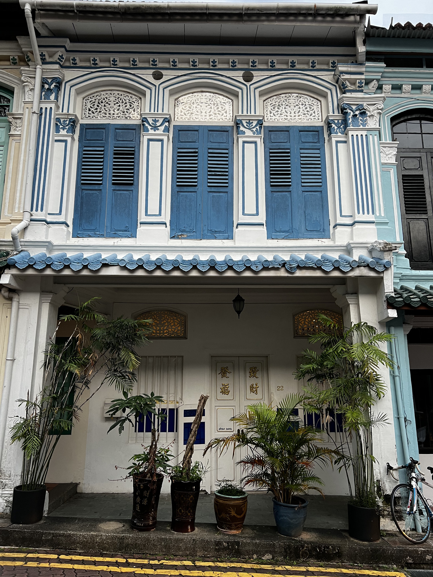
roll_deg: +0.7
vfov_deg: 67.3
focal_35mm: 26
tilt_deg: +13.3
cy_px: 288
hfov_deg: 53.1
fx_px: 434
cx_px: 216
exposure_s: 1/50
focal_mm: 5.7
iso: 100
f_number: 1.5
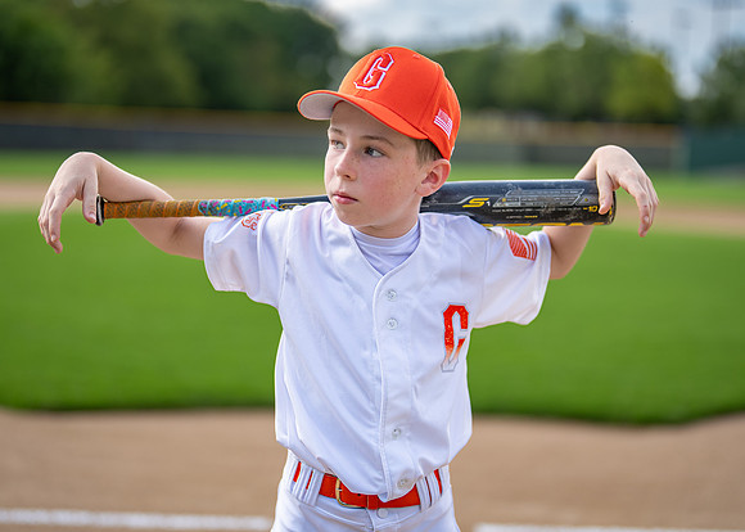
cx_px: 366
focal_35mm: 65
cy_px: 270
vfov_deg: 22.0
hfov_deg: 30.5
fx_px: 1367
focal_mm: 50
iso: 100
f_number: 1.2
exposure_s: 1/3200
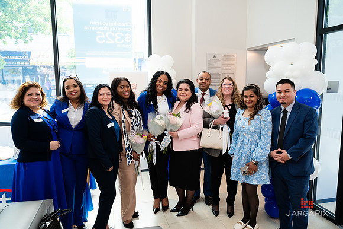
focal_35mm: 28
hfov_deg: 65.2
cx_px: 172
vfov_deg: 46.1
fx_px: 268
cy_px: 114
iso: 400
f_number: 4
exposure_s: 1/200
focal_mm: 28
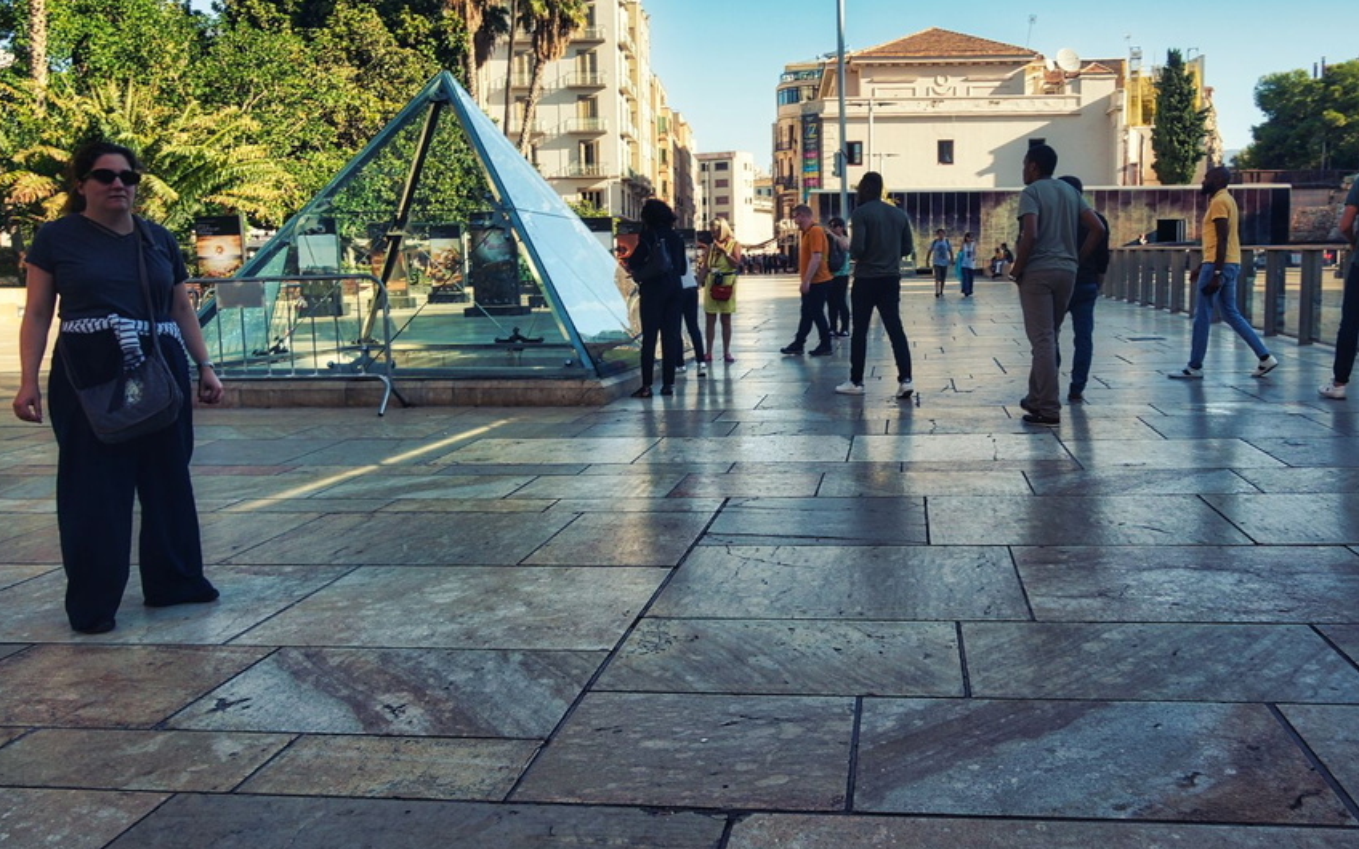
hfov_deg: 70.4
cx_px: 700
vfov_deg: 47.5
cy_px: 376
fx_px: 963
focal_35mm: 26
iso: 100
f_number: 6.3
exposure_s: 1/80
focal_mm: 16
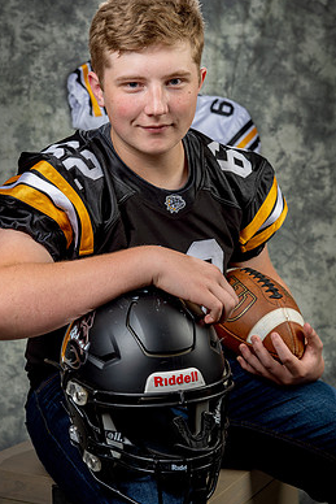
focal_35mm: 58
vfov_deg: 34.5
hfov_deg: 23.4
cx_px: 145
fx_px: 811
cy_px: 233
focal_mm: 50
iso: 125
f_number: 6.3
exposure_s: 1/160
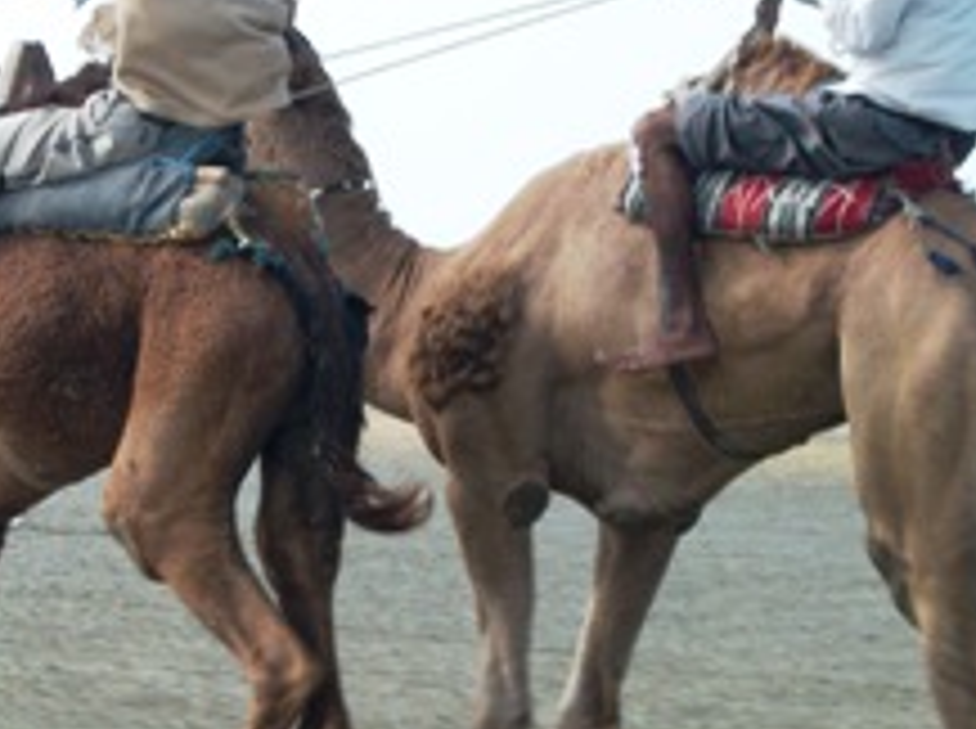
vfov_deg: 7.0
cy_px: 374
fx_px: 5939
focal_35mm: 211
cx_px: 256
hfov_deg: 9.4
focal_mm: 17.1
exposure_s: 1/183
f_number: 5.1
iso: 64
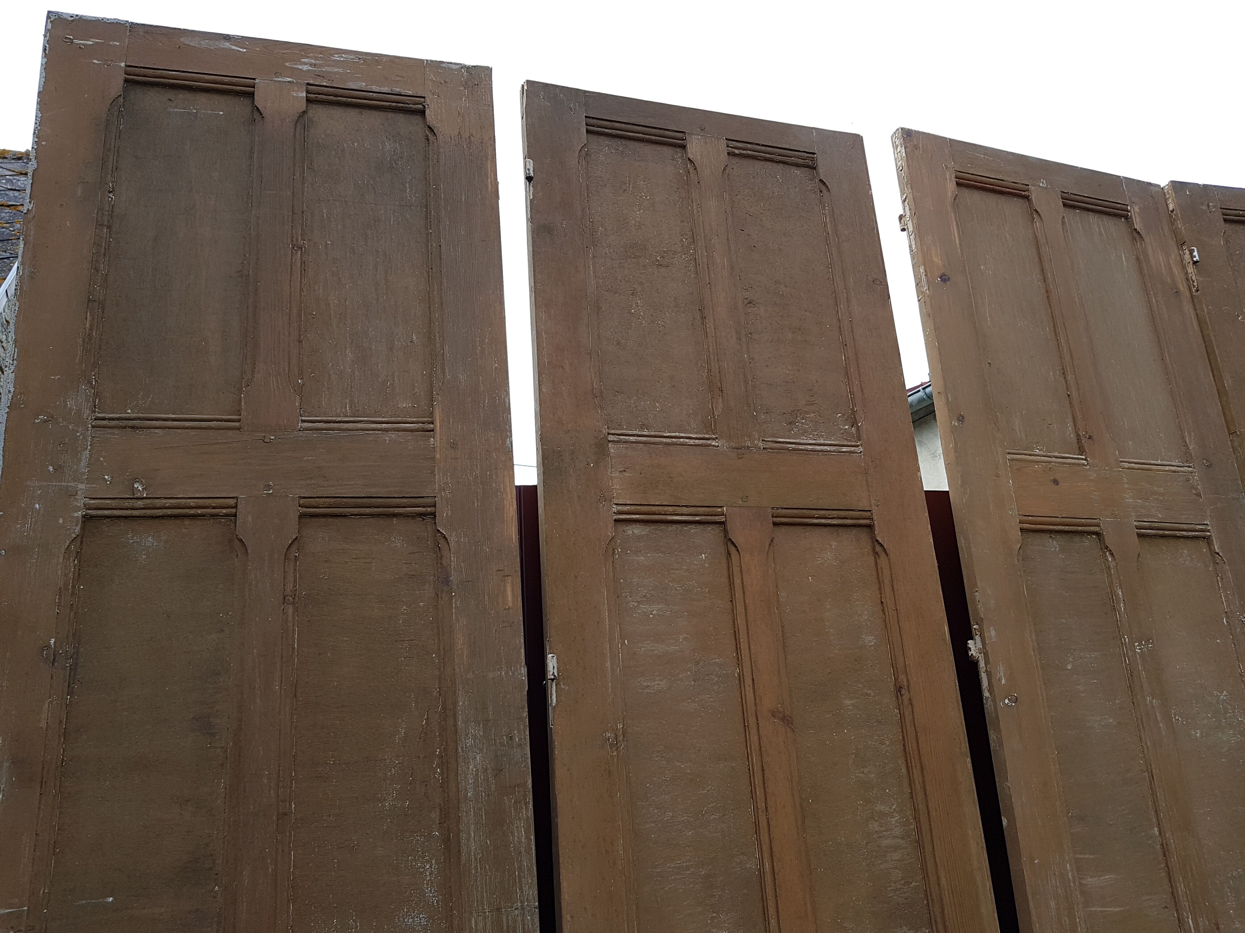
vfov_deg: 53.1
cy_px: 466
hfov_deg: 67.3
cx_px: 622
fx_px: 935
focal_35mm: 26
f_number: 1.7
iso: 50
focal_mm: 4.2
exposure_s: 1/672
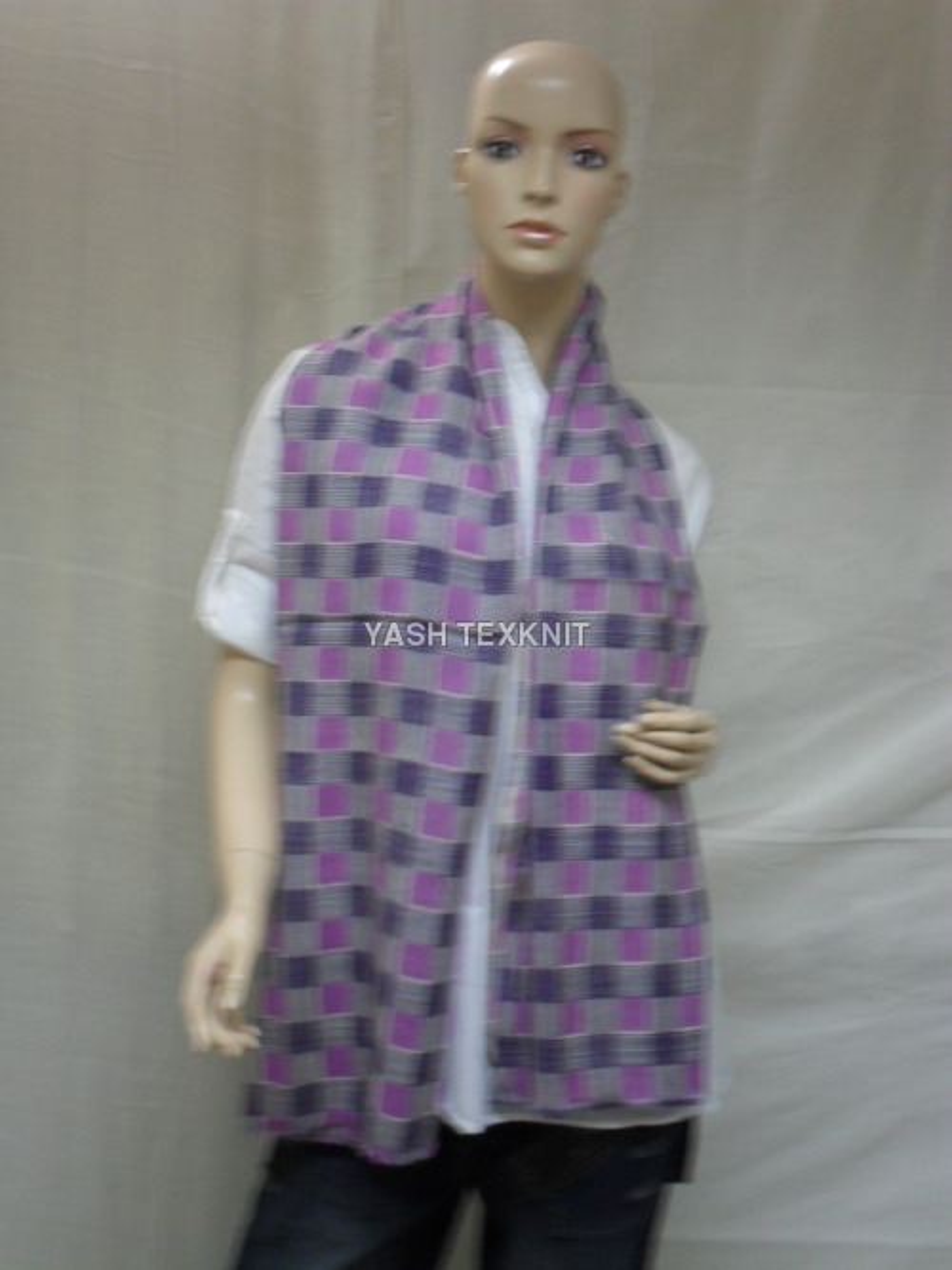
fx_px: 1797
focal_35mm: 49
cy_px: 635
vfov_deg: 38.9
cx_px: 476
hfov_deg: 29.7
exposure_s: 1/15
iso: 200
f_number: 3.9
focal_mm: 8.7
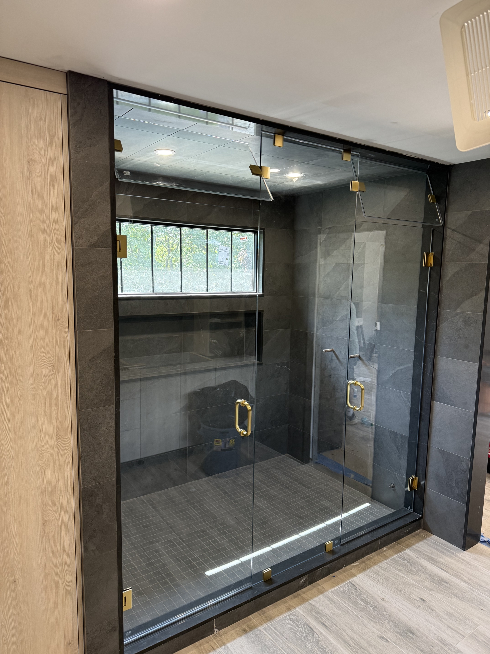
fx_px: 453
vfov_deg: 71.6
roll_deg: -1.0
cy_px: 327
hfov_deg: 56.8
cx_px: 245
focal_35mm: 24
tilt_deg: -8.1
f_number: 1.78
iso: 200
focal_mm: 6.76
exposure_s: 1/120
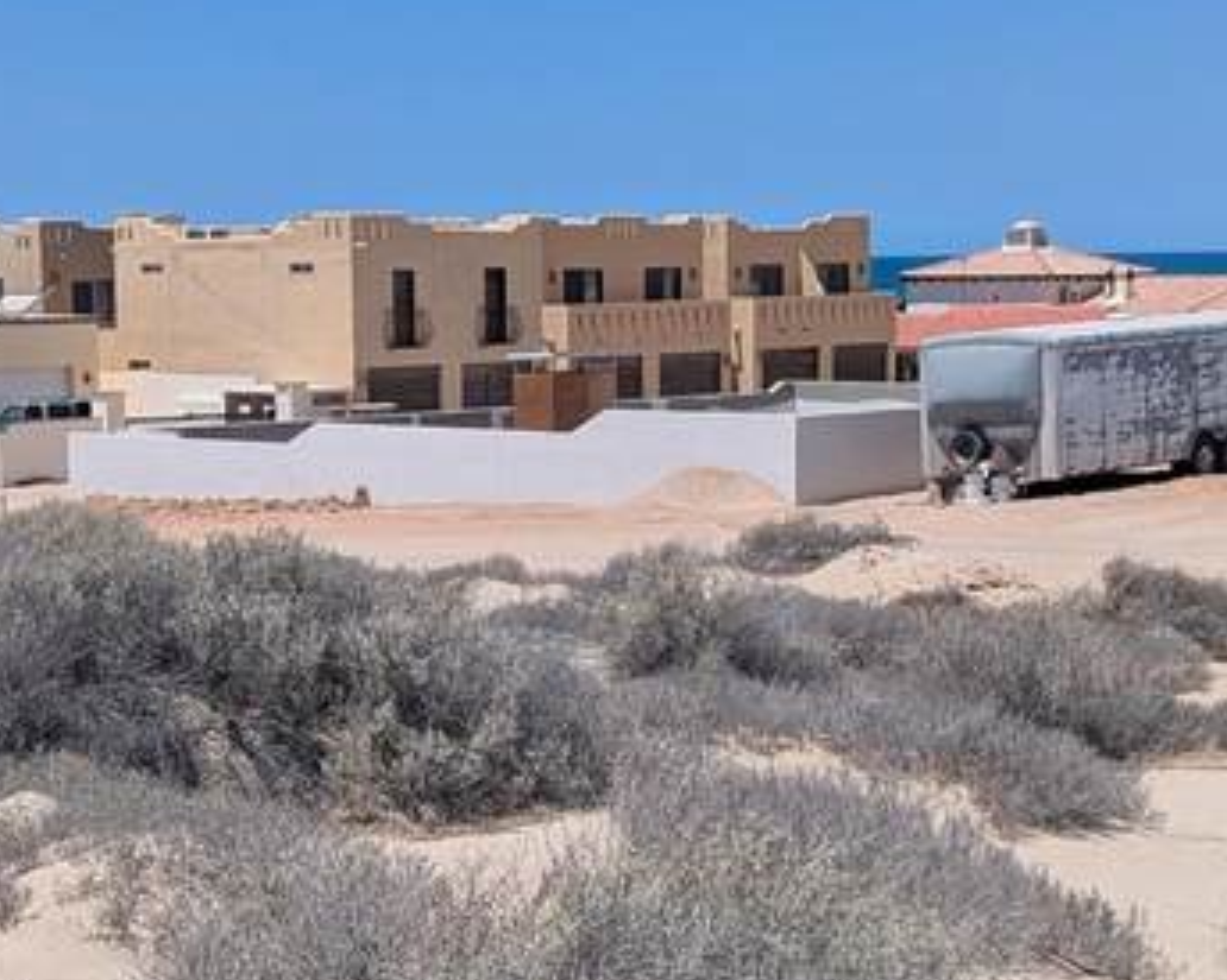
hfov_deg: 22.0
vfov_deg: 17.6
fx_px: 3158
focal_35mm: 87
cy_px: 638
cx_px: 537
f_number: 1.85
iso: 52
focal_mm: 6.81
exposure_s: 1/3058
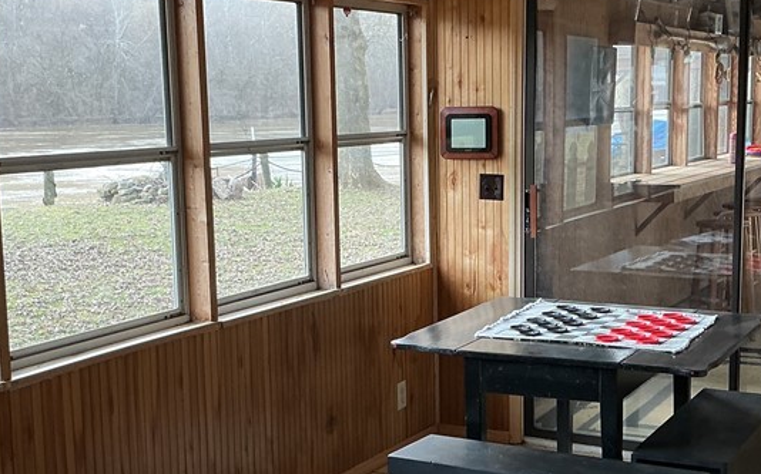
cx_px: 395
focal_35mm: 59
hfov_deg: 34.6
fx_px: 1223
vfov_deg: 21.9
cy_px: 275
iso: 50
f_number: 1.8
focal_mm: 3
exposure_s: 1/120
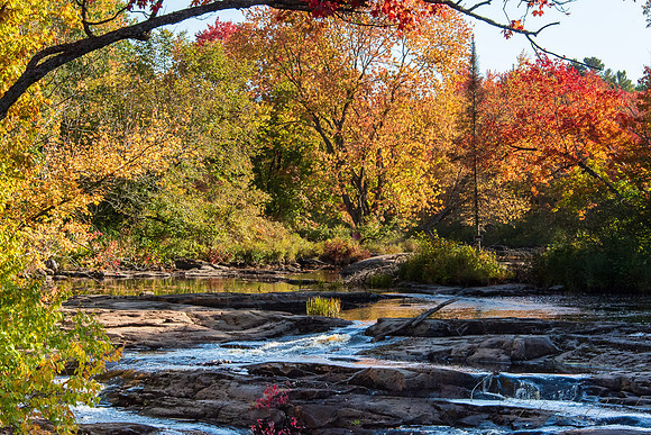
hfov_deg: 22.0
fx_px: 1671
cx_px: 326
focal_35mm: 92
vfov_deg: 14.8
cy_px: 218
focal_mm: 90
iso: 1600
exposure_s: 1/125
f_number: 22
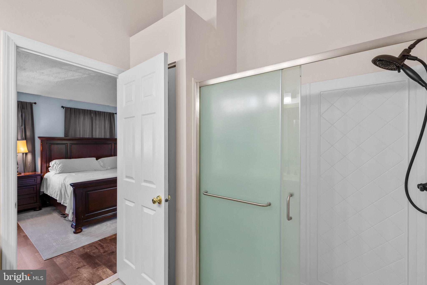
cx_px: 214
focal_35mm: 16
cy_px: 142
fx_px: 190
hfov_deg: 96.7
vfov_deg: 73.8
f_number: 8
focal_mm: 16
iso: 250
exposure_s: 1/13
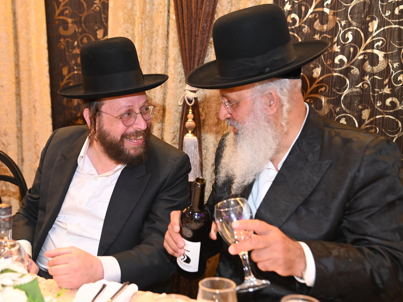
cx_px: 175
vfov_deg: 29.1
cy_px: 151
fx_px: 582
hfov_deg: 38.1
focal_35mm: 50
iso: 2500
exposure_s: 1/160
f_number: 4.5
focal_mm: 46
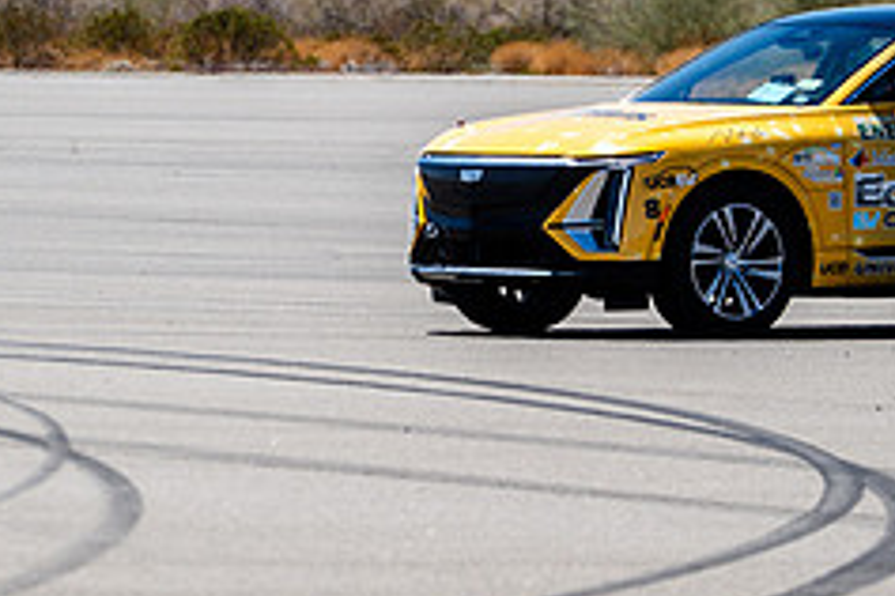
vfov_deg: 2.8
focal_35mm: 489
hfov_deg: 4.2
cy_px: 326
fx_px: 12156
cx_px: 559
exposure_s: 1/1250
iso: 200
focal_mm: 200
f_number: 5.6
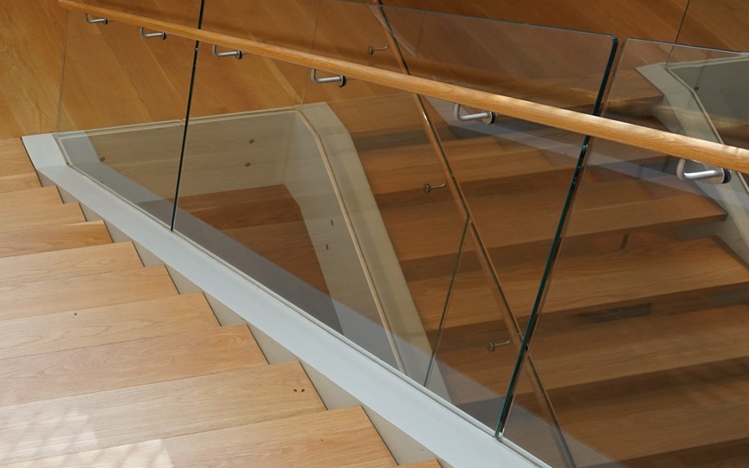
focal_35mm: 66
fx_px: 1347
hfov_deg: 29.1
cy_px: -75
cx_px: 6
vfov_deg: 18.8
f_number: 8
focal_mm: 28
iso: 800
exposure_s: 1/80
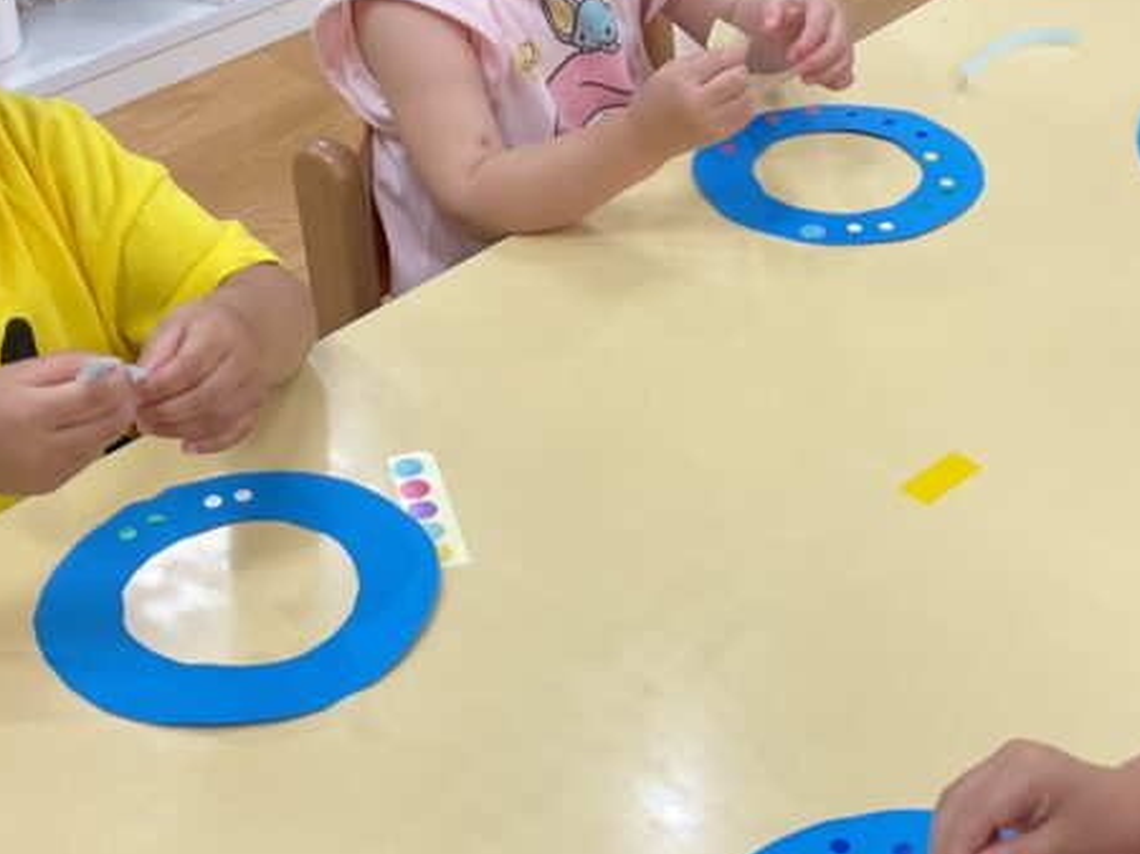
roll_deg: -0.9
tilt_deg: -33.9
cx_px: 704
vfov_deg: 22.2
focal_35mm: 66
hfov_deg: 29.3
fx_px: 2172
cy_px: 367
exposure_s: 1/100
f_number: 1.8
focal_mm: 3
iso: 32
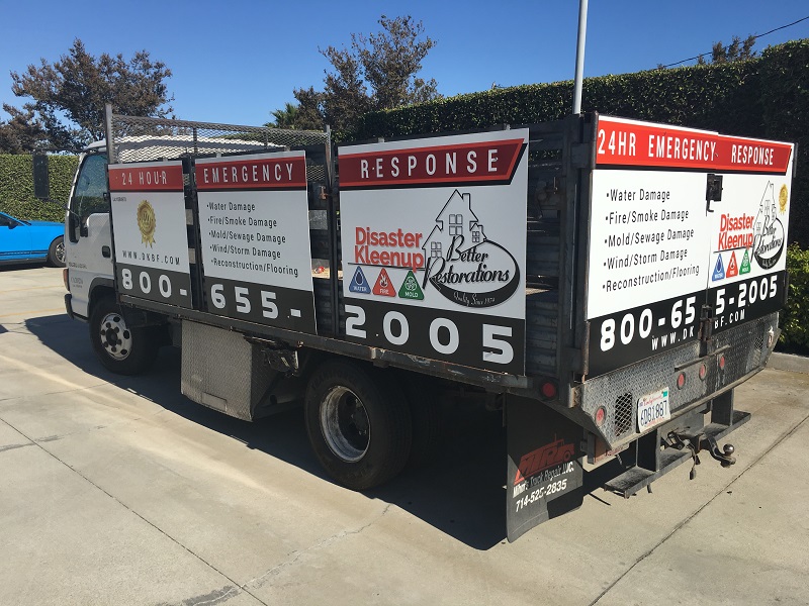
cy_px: 303
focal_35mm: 29
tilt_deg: -9.0
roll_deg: -1.5
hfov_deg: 61.7
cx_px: 404
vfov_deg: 48.2
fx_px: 678
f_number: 2.2
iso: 25
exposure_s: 1/1923
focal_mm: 4.15
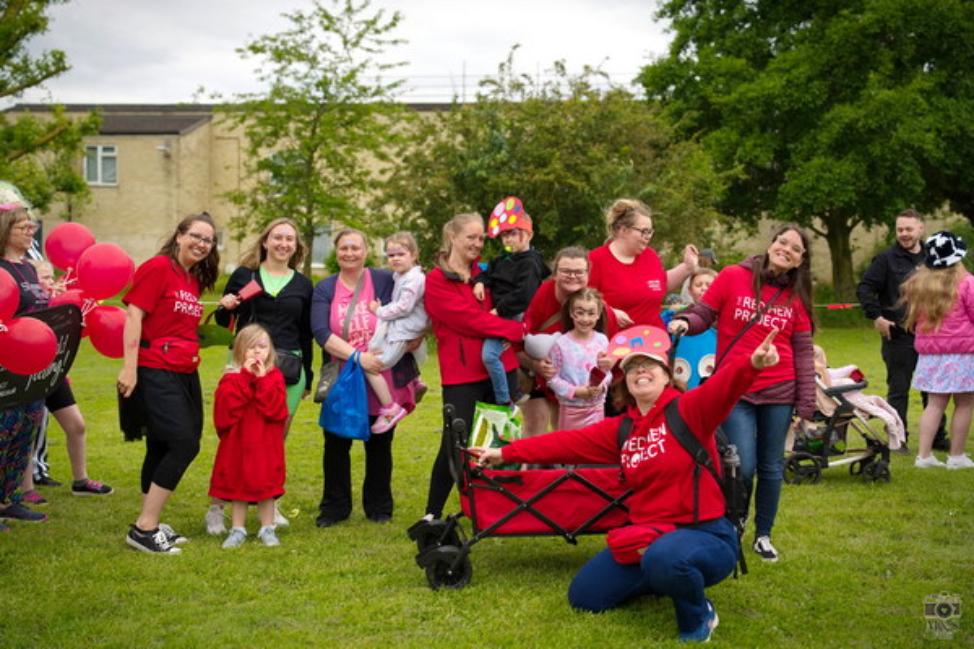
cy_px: 324
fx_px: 1244
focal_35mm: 46
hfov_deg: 42.7
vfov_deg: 29.2
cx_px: 487
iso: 100
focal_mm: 46
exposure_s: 1/500
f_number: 2.8
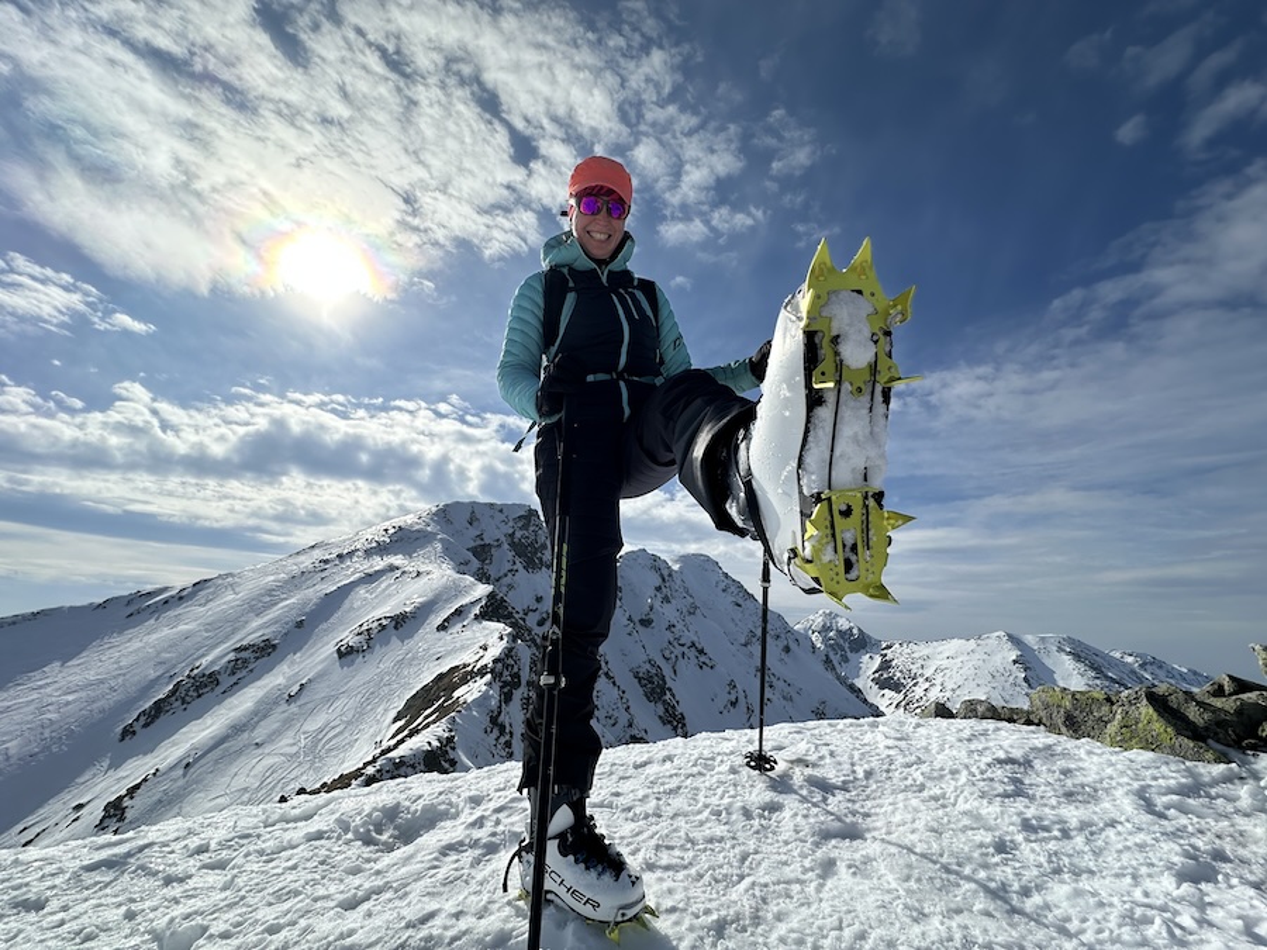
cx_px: 634
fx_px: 512
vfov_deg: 85.7
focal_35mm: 14
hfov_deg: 102.1
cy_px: 475
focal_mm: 2.22
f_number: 2.2
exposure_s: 1/5051
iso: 50
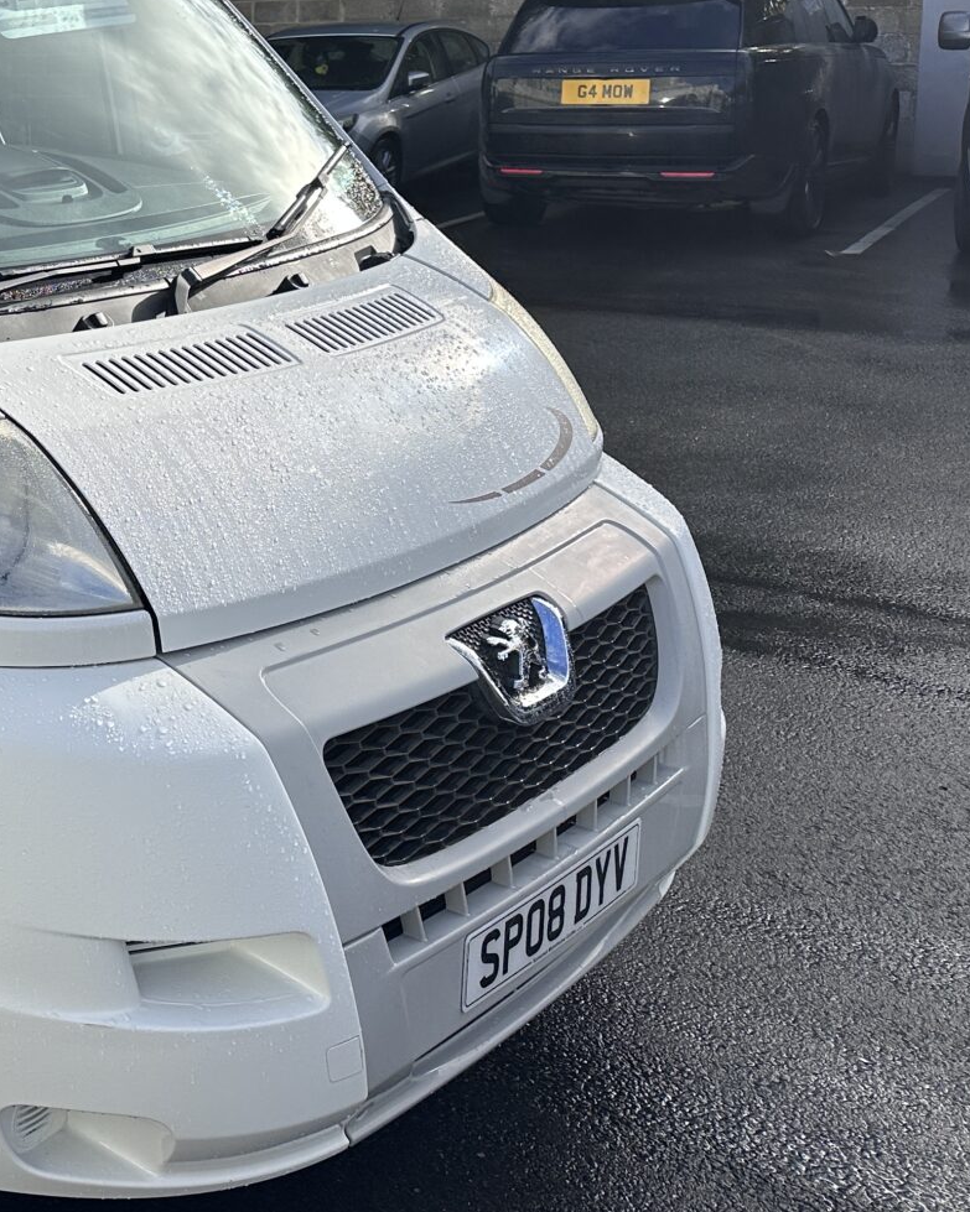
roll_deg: +2.1
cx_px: -265
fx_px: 1759
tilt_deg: -7.6
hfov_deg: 26.5
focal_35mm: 49
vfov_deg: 37.1
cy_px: 290
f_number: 1.78
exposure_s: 1/4016
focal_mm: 6.86
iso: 80
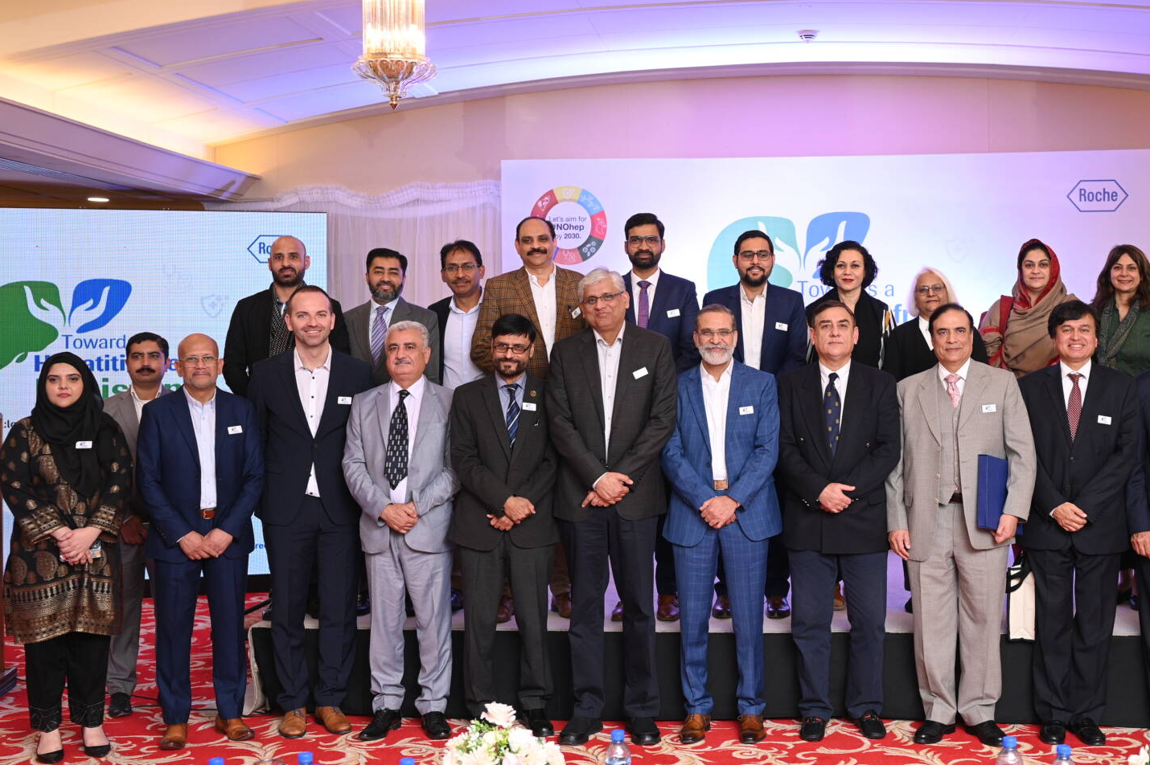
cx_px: 716
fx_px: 1501
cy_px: 278
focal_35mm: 47
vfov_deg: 28.5
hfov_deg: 41.6
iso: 1000
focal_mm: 35
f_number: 3.2
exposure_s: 1/200
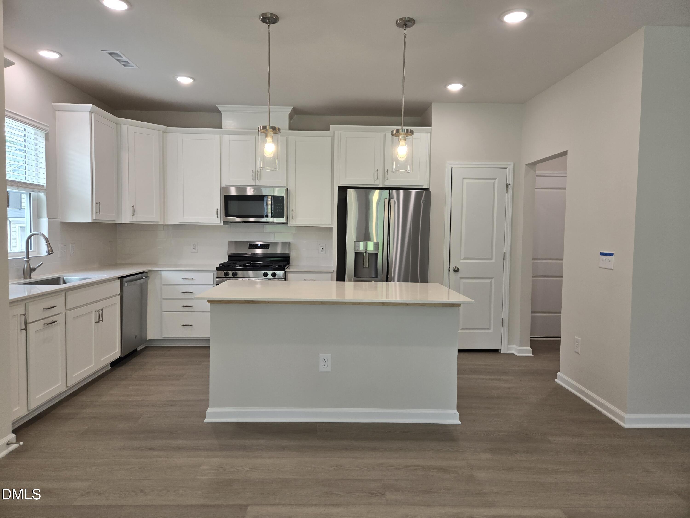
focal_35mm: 23
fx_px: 458
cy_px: 259
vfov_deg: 58.9
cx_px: 345
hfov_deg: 73.9
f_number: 1.8
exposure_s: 1/120
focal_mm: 5.4
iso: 64
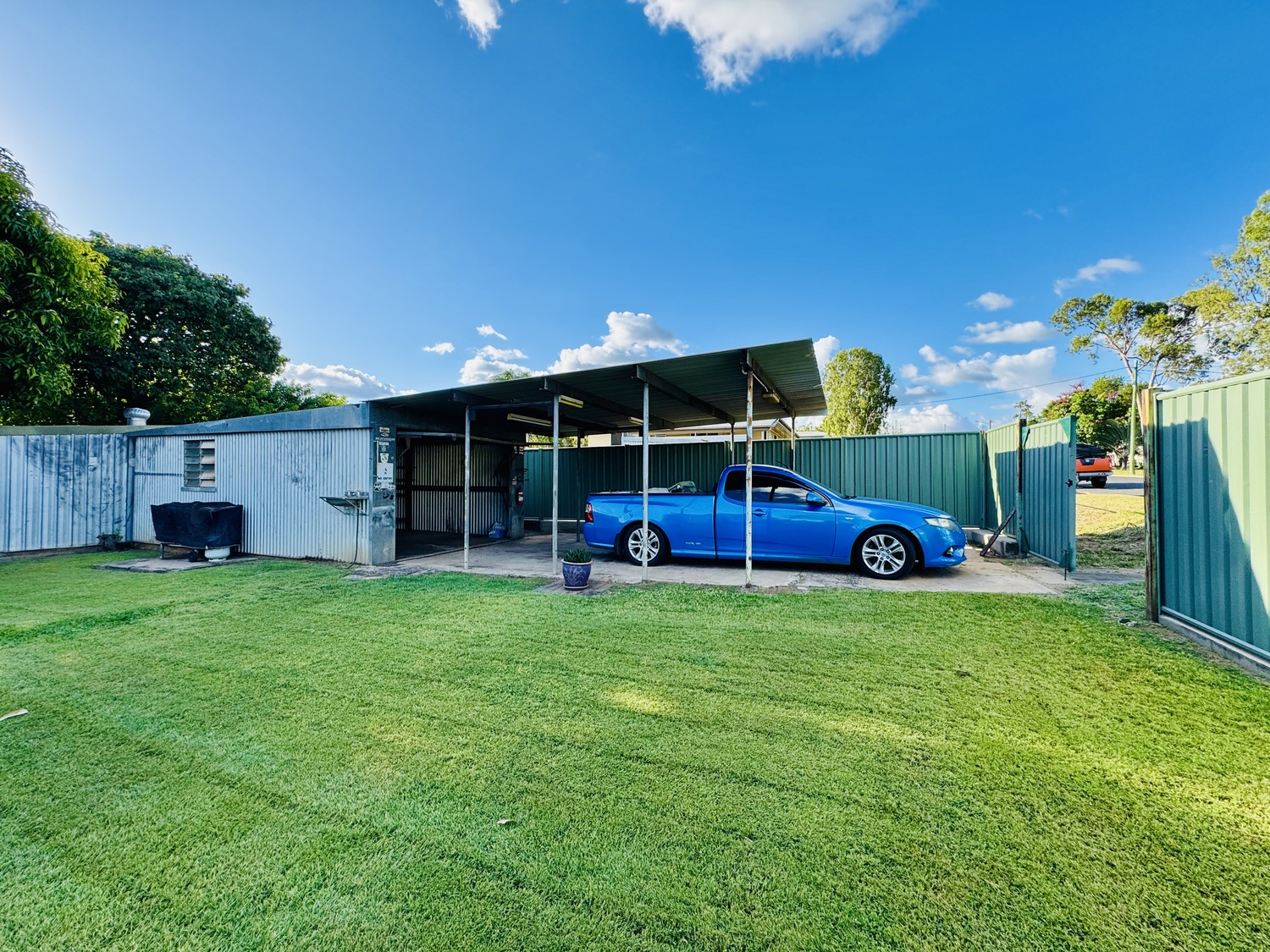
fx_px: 514
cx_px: 635
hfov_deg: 102.1
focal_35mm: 14
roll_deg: +0.1
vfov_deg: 85.7
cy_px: 476
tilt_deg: +0.1
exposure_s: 1/741
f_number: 2.2
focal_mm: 2.22
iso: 40
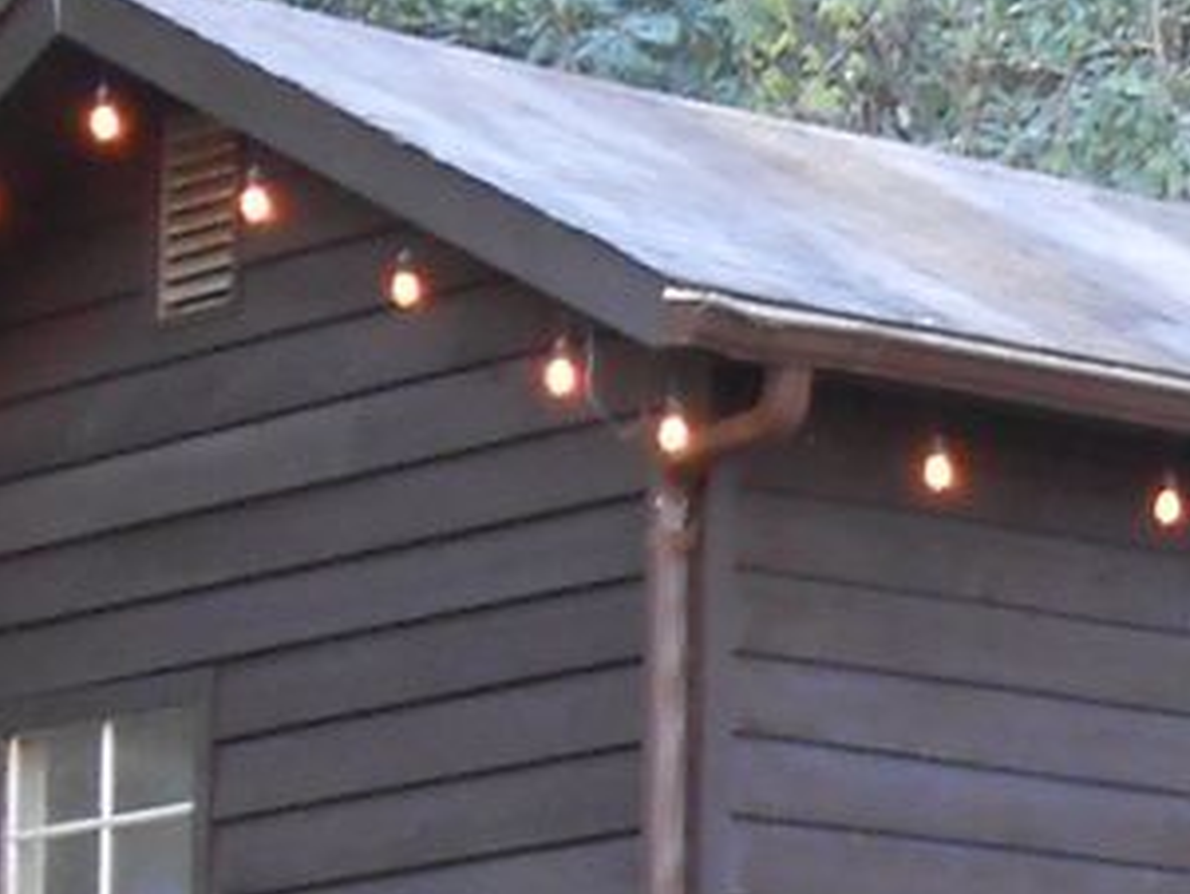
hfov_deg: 8.4
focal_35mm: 219
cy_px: 1319
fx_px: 7532
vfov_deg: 6.7
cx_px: 2704
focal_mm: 7.8
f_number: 4.5
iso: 200
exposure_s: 1/30
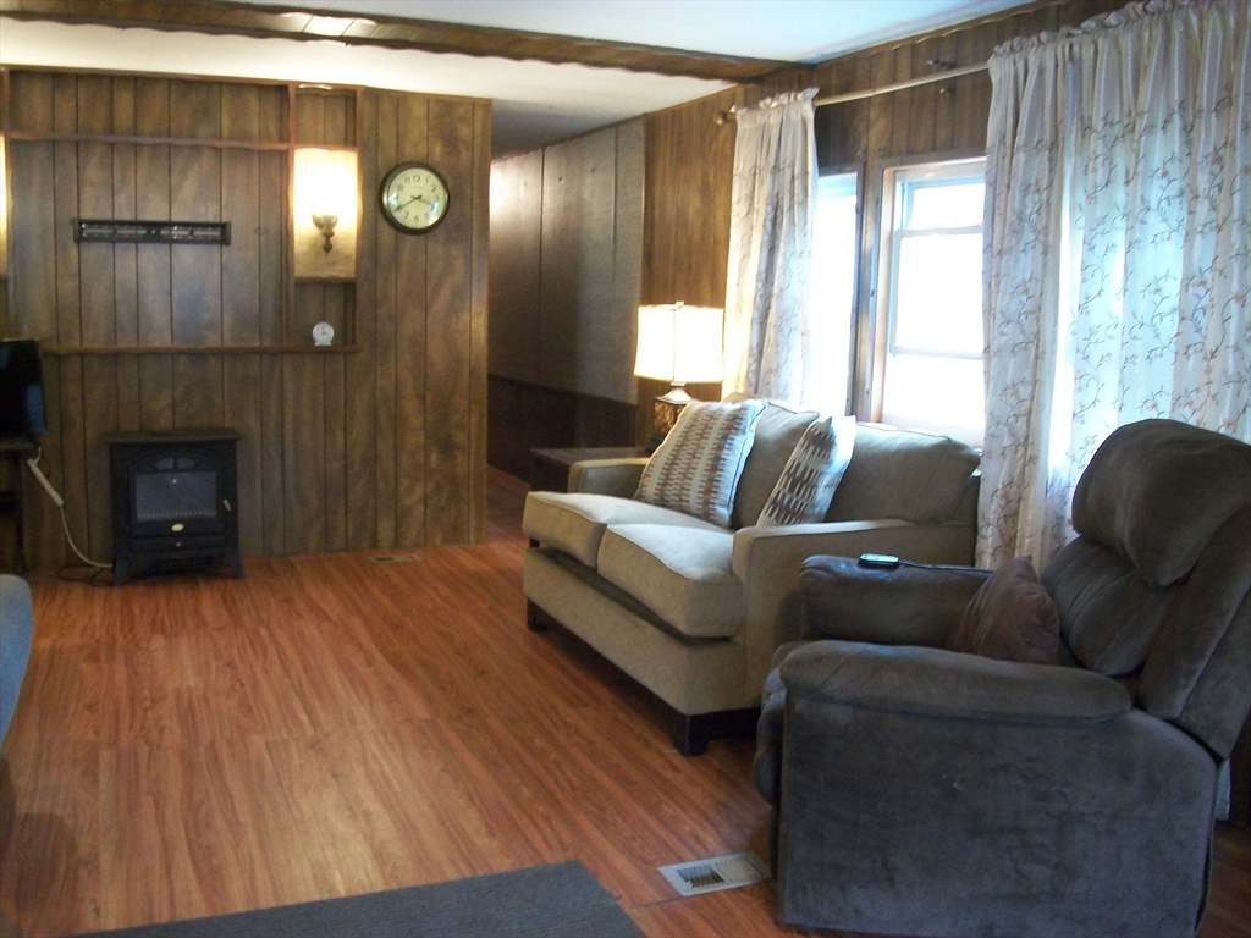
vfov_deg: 44.2
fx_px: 1156
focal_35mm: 32
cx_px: 626
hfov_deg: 56.8
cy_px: 469
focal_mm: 5.7
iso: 220
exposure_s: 1/8
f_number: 2.9
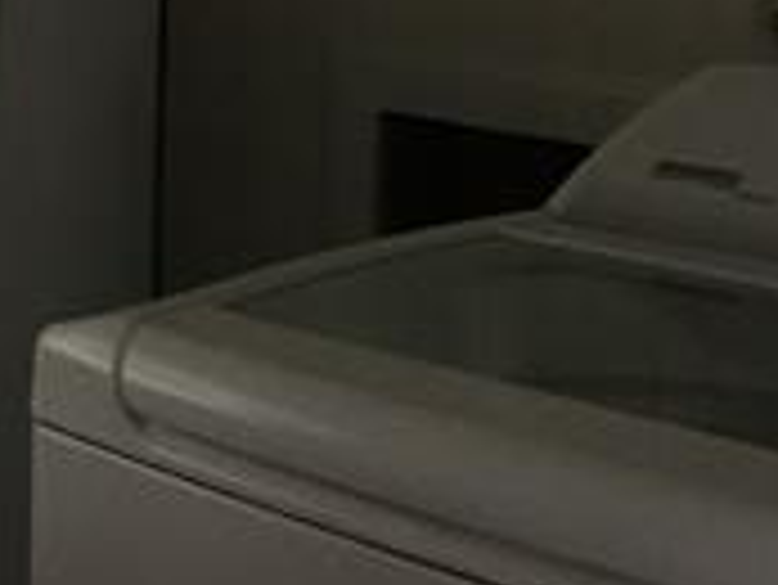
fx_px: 2407
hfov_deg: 15.7
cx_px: -616
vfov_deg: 13.2
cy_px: -252
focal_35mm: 107
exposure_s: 1/30
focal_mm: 4.15
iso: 160
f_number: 2.2
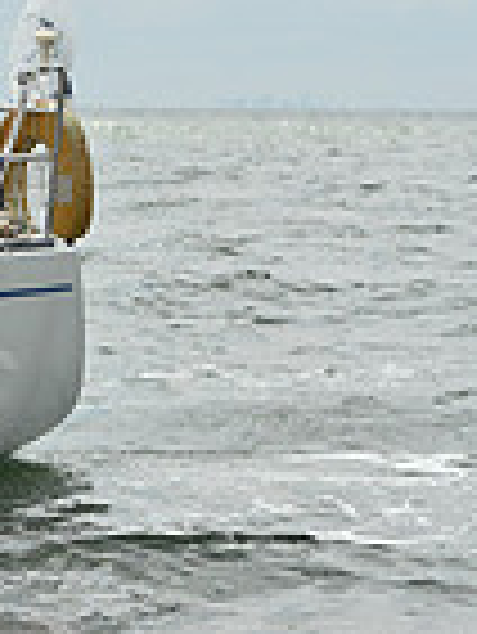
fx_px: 5063
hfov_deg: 5.2
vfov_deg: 7.2
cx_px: -783
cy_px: 61
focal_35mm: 276
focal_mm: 70
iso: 320
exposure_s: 1/1600
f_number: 7.1
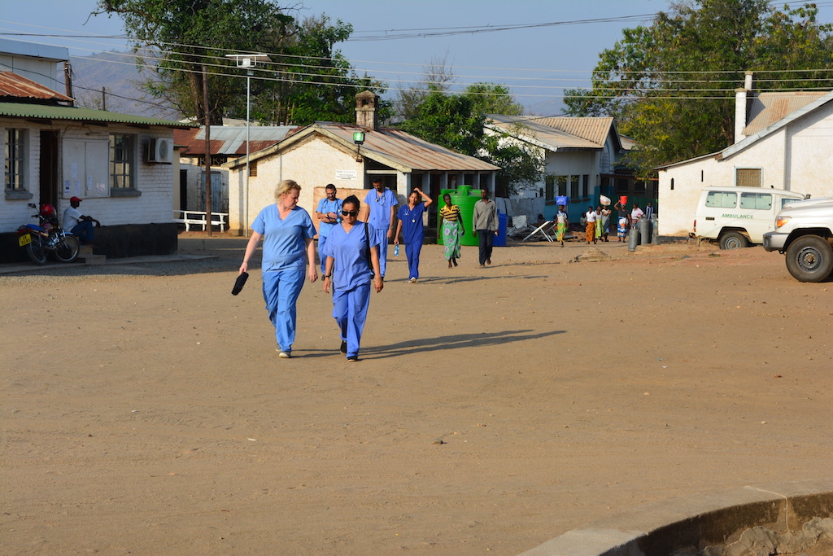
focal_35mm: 82
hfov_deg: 24.6
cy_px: 278
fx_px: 1909
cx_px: 416
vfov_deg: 16.6
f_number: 11
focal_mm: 55
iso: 100
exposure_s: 1/125
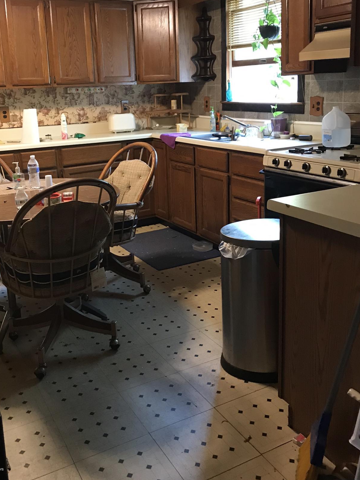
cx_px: 155
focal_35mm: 35
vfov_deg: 52.2
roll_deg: +3.0
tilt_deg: -10.8
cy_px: 188
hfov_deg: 40.6
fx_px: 485
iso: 100
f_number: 1.8
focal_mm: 3.99
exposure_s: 1/9
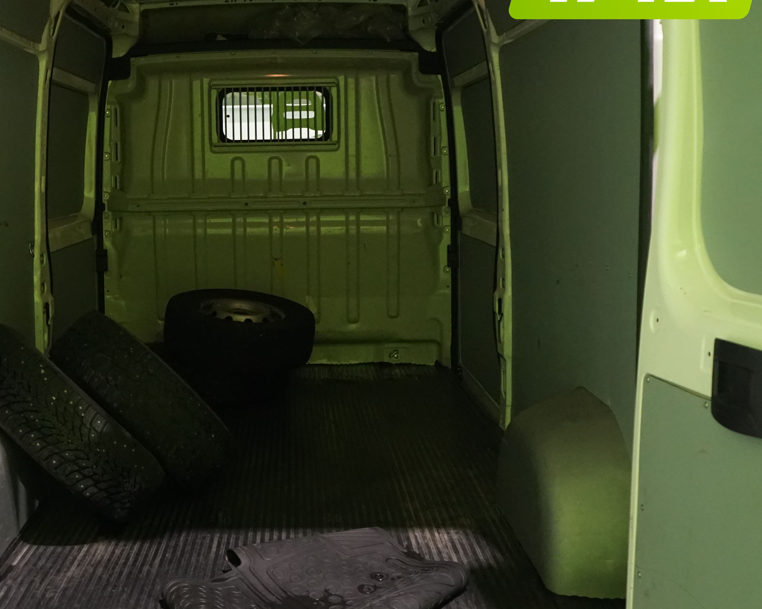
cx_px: 260
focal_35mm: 49
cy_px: 244
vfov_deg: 30.8
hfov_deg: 37.7
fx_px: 1105
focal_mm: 30
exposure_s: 1/160
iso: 4000
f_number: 3.5
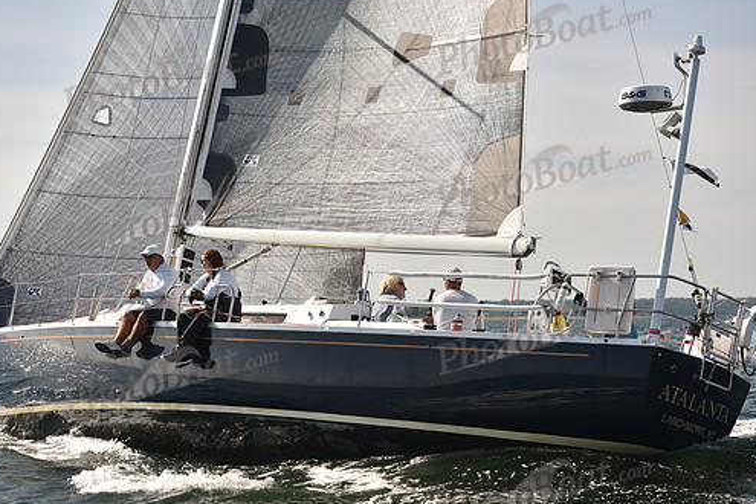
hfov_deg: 24.8
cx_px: 359
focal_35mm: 82
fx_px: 1722
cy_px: 277
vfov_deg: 16.6
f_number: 3.5
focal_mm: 70
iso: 250
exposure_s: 1/1250
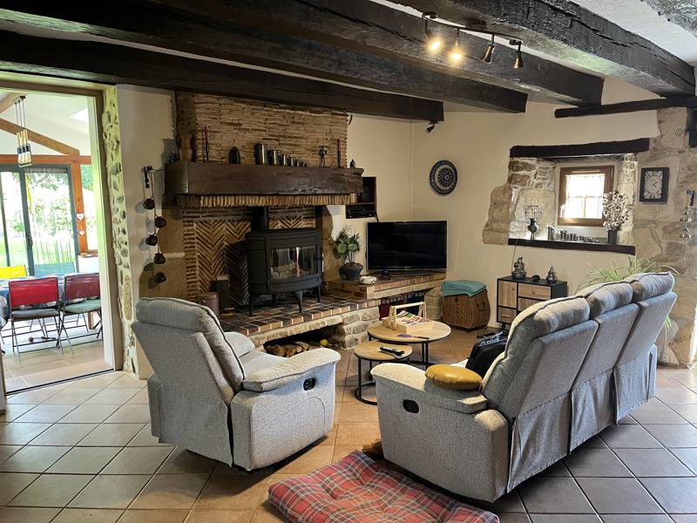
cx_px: 348
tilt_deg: -8.1
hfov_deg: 67.3
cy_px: 262
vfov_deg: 53.1
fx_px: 524
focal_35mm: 26
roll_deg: +1.9
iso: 320
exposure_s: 1/50
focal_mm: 5.1
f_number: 1.6
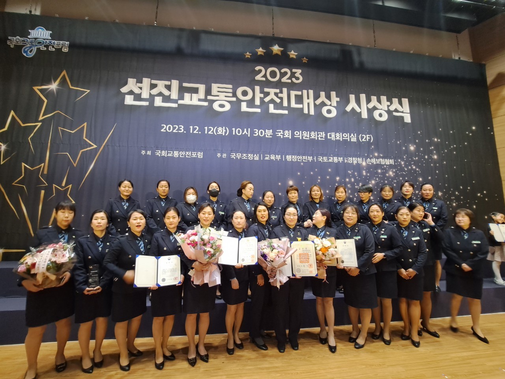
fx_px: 190
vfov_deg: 89.9
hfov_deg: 106.2
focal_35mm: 13
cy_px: 190
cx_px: 252
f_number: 2.2
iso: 250
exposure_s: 1/24
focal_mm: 1.74
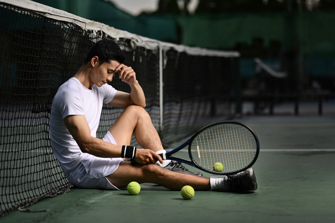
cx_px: 168
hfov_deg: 23.9
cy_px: 112
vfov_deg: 16.1
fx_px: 791
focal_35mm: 85
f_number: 2.2
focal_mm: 85
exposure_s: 1/5000
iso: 250
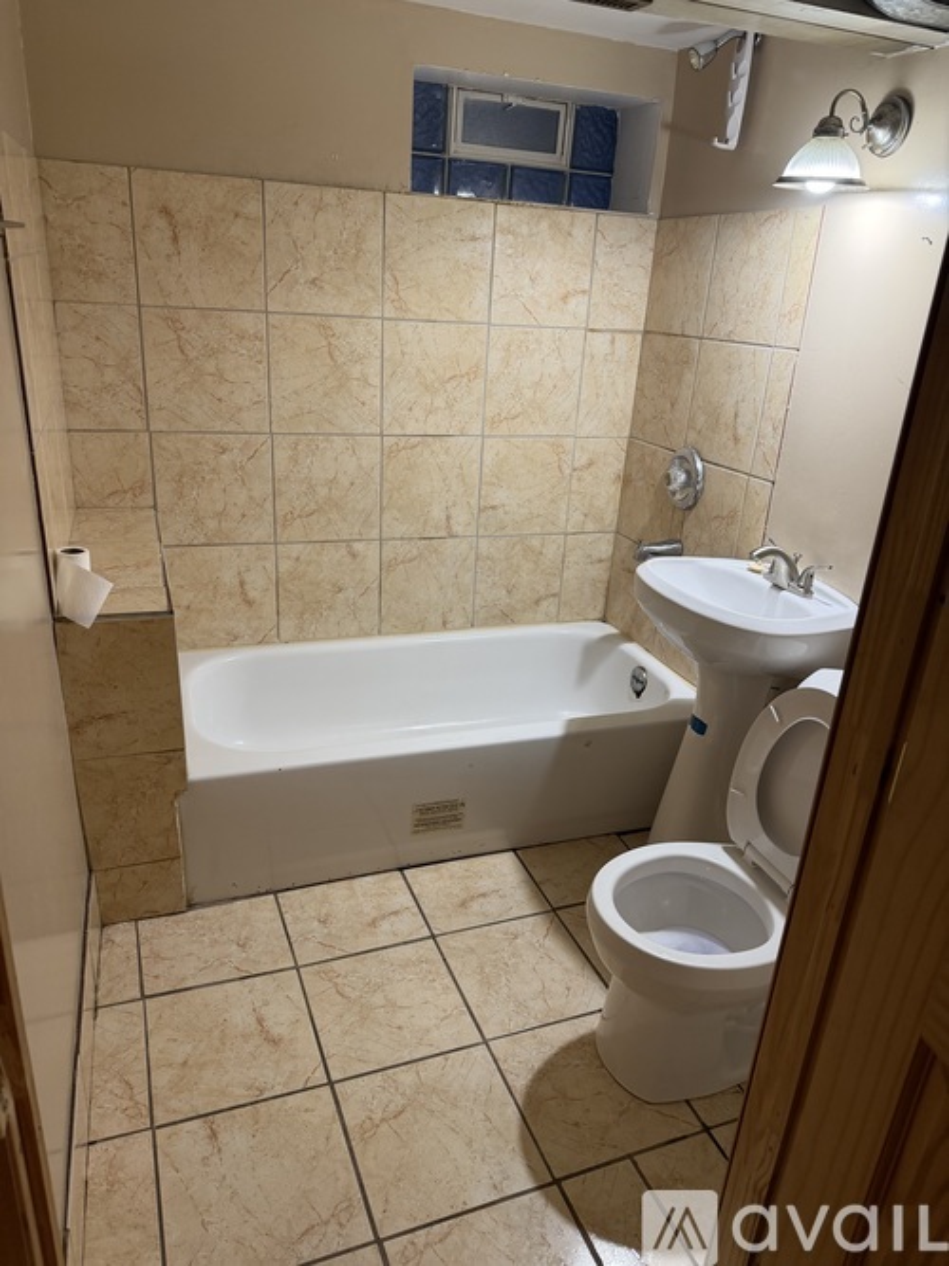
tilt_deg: -21.8
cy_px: 633
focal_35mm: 24
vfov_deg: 71.6
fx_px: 878
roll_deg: -3.0
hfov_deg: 56.8
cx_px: 474
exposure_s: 1/60
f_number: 1.78
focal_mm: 6.76
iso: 200
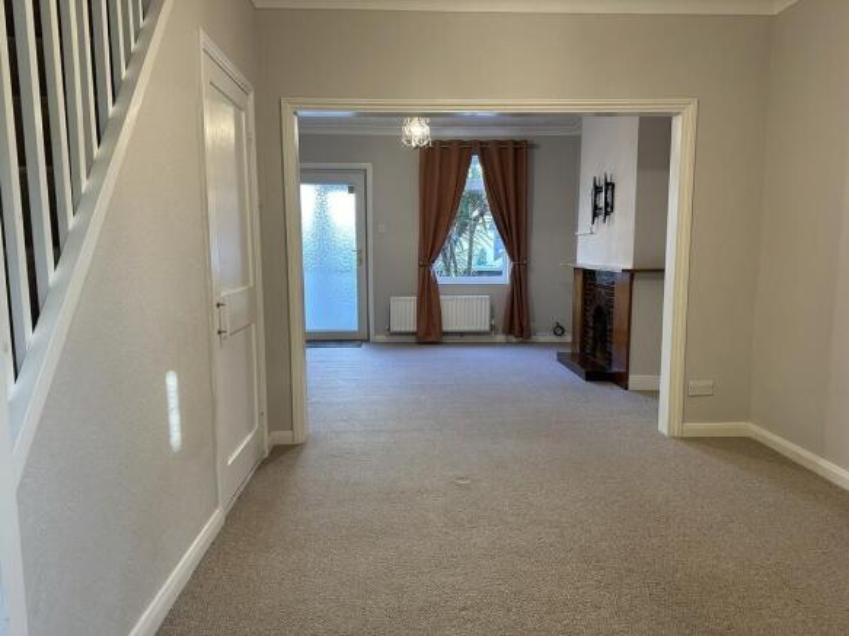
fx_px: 589
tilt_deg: -6.9
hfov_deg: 71.6
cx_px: 424
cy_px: 318
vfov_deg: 56.8
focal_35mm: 24
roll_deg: +0.4
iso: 250
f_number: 1.78
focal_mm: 6.86
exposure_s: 1/103
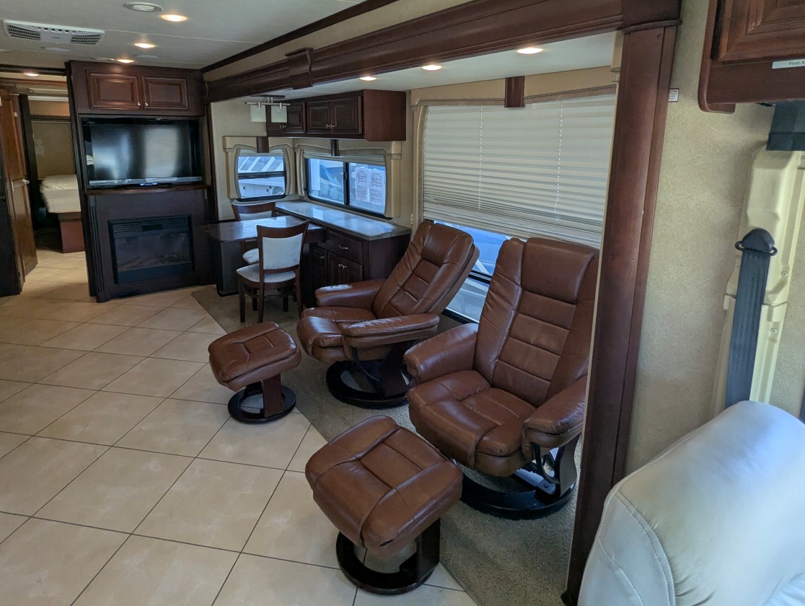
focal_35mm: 20
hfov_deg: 81.6
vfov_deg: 65.1
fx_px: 466
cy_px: 228
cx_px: 377
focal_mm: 2.35
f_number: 2.2
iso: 71
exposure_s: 1/128
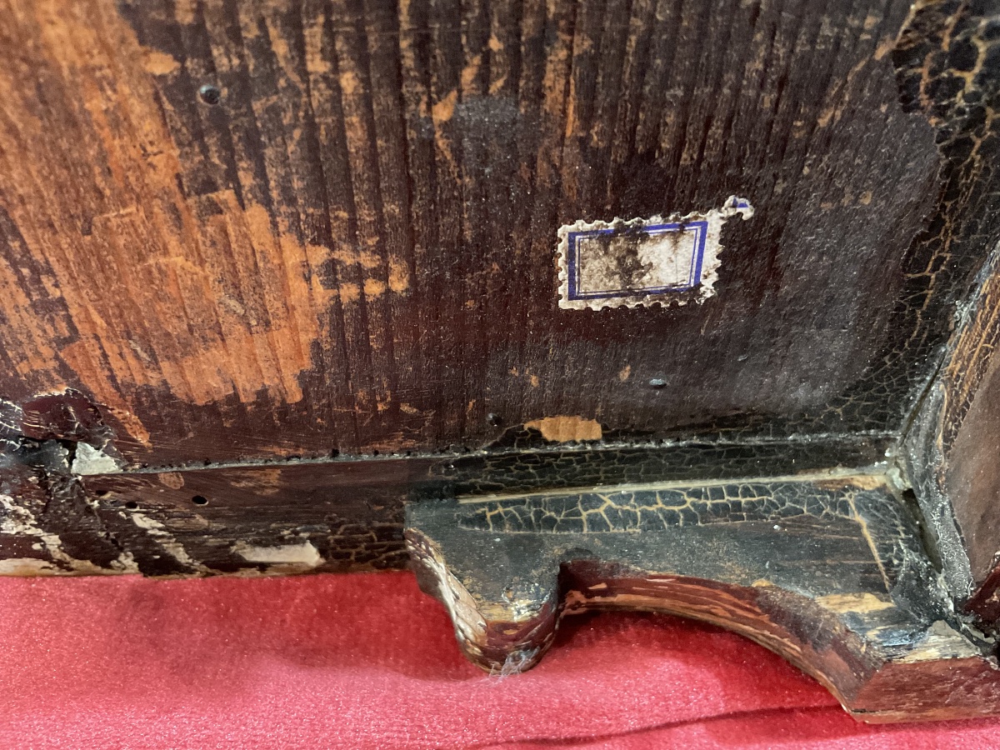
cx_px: 500
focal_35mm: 29
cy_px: 375
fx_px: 838
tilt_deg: -49.7
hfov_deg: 61.7
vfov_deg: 48.2
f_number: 1.8
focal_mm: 3
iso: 500
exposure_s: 1/20
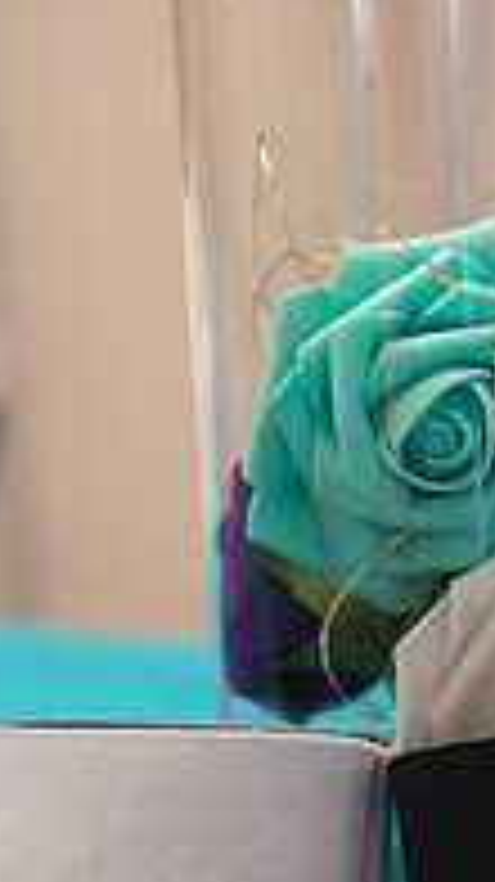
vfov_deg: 17.1
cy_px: 670
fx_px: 2922
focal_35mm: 125
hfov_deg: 9.6
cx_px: 423
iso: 160
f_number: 4
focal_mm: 52
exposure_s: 1/125
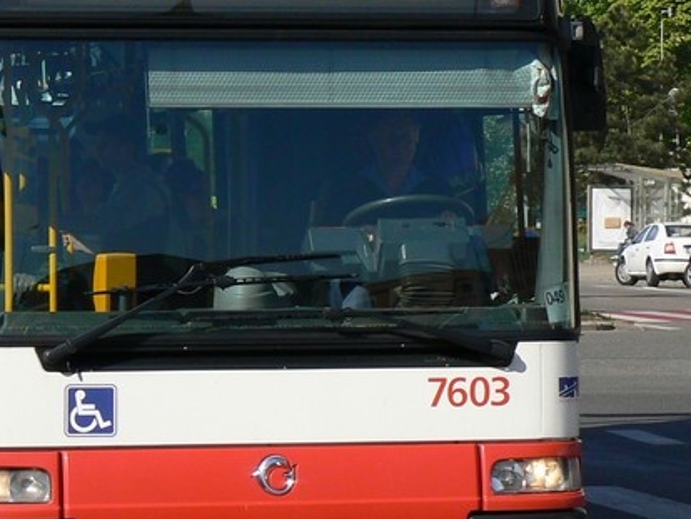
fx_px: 3775
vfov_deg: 7.9
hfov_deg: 10.5
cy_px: 171
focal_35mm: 189
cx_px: 317
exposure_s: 1/1000
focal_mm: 14.5
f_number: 5
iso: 100
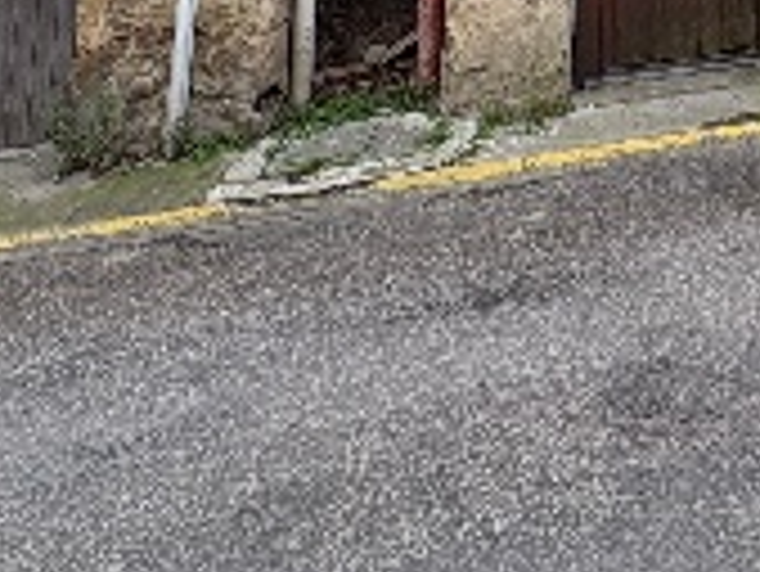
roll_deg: +2.5
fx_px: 1164
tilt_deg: +9.6
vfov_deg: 19.5
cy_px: -495
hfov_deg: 29.3
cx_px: 985
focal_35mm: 53
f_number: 2.2
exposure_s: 1/329
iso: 40
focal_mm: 2.22
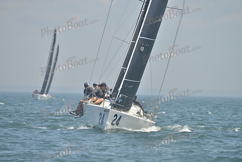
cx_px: 121
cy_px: 81
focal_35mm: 240
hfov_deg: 8.6
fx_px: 1614
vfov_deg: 5.7
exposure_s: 1/1000
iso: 280
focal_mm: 240
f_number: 7.1
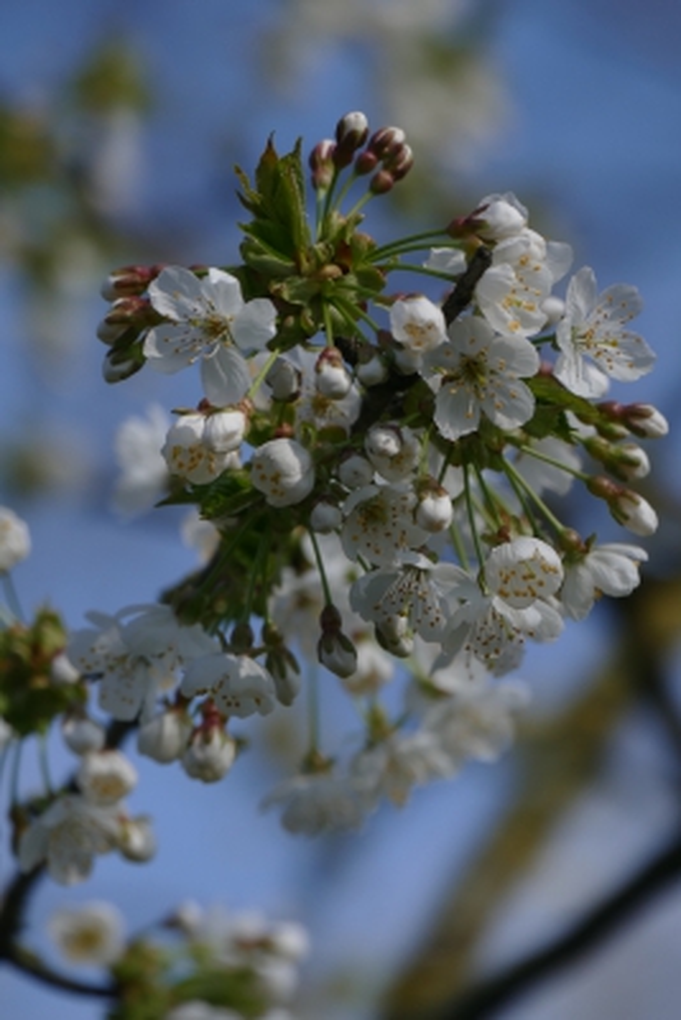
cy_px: 510
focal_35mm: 325
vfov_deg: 6.3
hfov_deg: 4.2
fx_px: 9213
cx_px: 340
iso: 125
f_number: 4
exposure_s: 1/1600
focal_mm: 118.56
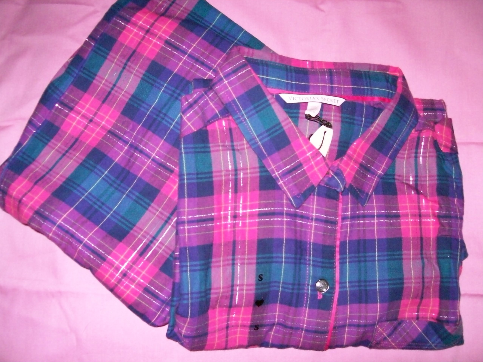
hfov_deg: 51.4
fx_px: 502
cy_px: 181
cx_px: 242
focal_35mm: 36
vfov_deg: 39.6
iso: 160
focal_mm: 6
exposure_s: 1/64
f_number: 2.7
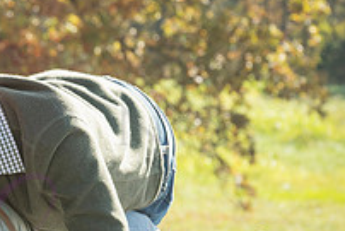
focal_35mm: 294
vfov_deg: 4.7
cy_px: 192
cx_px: -110
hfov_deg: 6.9
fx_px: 2819
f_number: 8
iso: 400
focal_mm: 92
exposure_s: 1/320
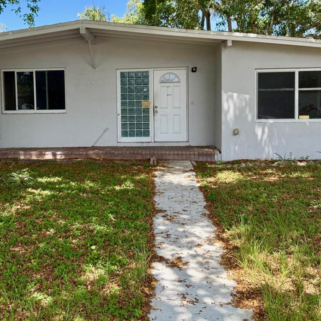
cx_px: 116
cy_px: 127
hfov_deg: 42.4
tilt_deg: -3.4
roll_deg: +1.3
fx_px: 409
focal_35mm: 39
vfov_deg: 42.6
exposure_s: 1/1250
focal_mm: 6.76
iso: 100
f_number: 1.78
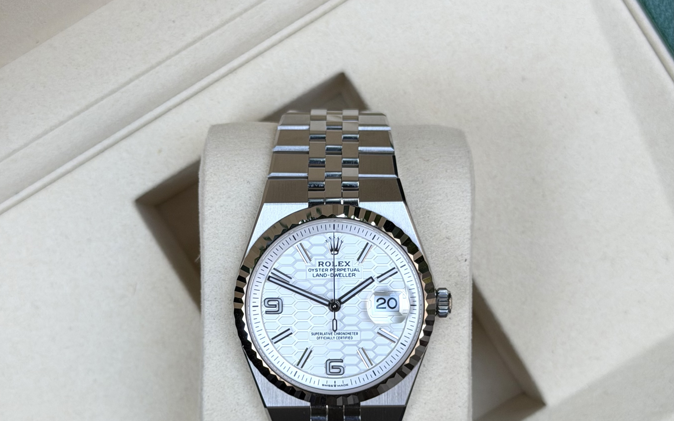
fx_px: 1249
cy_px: 319
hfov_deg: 30.2
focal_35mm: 68
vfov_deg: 19.0
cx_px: 337
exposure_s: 1/128
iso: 50
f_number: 1.78
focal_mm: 6.76
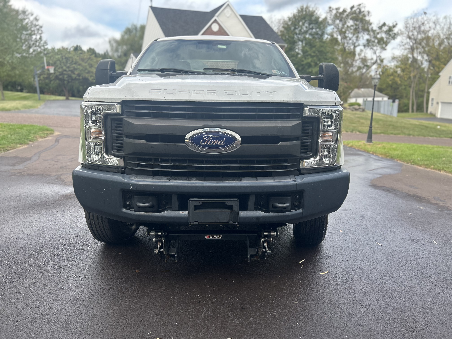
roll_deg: +1.6
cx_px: 226
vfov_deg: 53.1
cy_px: 170
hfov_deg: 67.3
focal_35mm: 26
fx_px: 339
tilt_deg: -12.2
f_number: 1.5
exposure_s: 1/709
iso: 50
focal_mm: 5.7
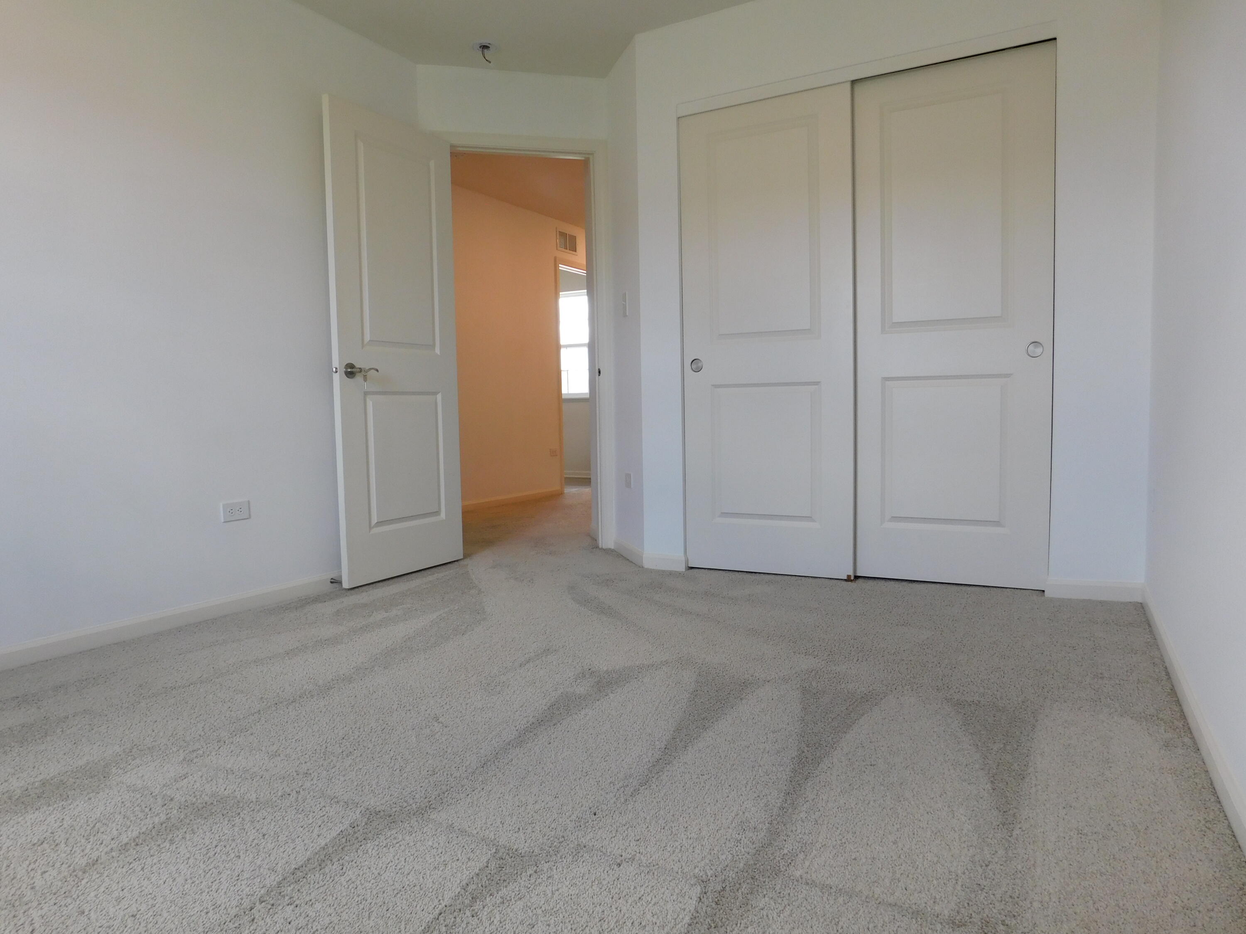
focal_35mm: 23
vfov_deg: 58.9
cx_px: 623
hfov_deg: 73.9
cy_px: 467
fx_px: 828
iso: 125
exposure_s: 1/60
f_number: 3
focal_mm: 4
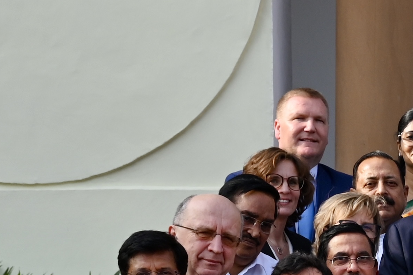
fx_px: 2694
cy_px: 355
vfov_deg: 5.8
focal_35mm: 235
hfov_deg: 8.3
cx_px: 878
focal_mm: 46
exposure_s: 1/400
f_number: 7.1
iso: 220
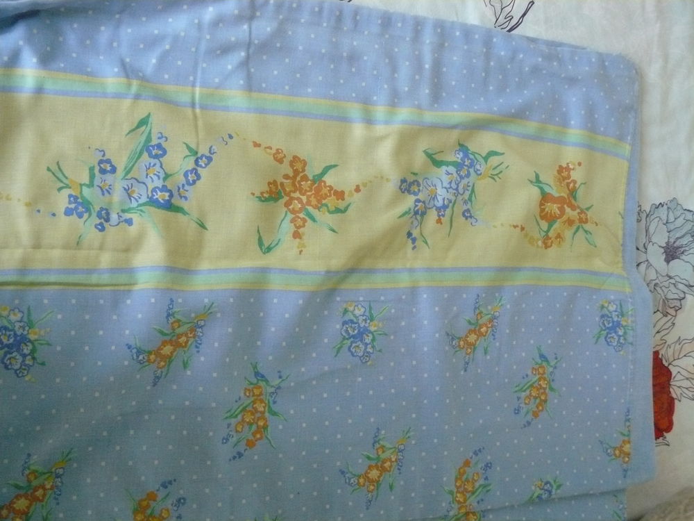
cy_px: 260
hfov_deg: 51.4
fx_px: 722
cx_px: 347
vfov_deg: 39.7
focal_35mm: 36
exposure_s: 1/30
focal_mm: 6
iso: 400
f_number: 2.8
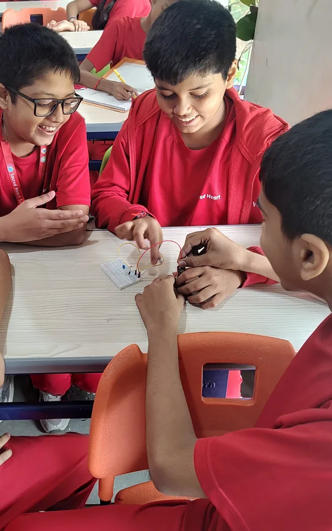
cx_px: 87
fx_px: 449
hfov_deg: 39.6
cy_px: 233
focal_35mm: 31
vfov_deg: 61.0
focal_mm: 5.56
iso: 422
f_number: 1.8
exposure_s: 1/50
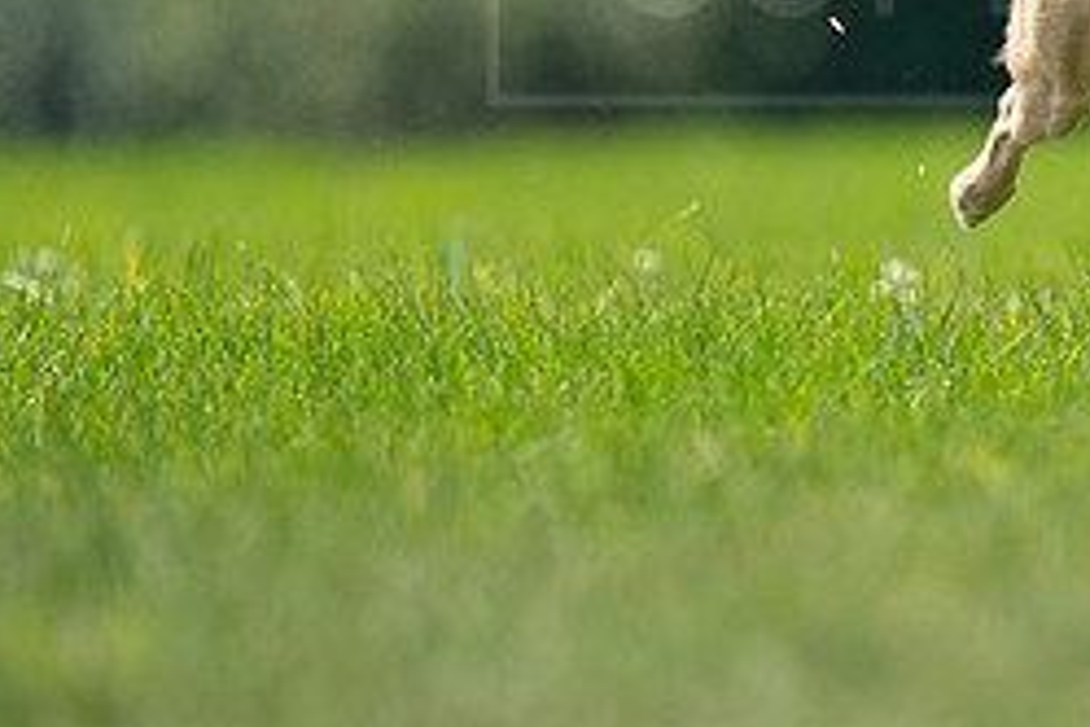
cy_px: 37
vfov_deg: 1.0
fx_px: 42325
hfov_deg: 1.5
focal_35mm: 1398
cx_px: 906
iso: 1600
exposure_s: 1/4000
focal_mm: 600
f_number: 6.3
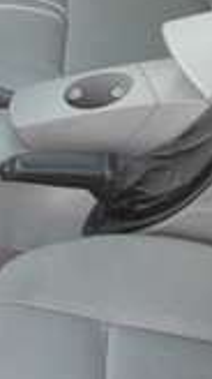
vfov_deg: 17.0
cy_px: 161
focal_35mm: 126
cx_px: 94
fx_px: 1262
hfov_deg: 9.6
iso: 100
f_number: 2.8
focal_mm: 7.9
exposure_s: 1/80
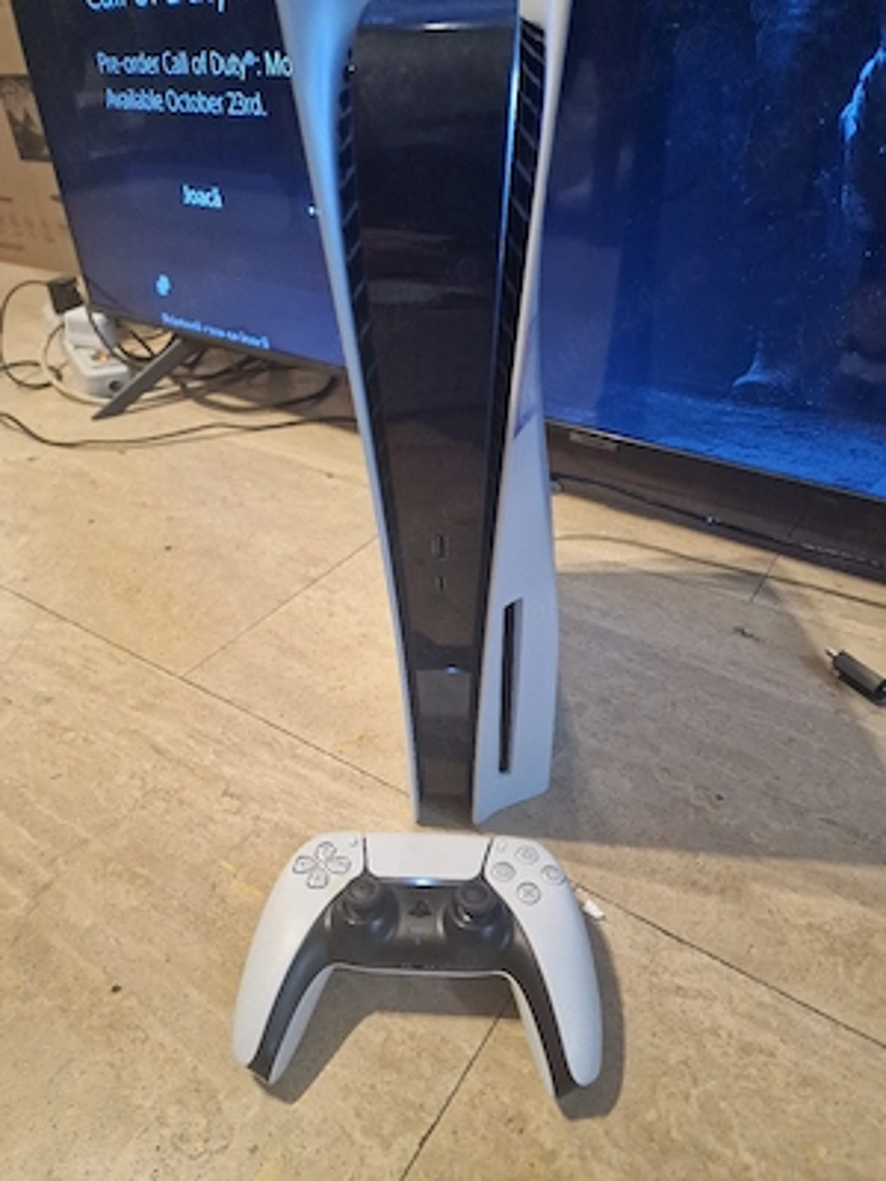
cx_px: 443
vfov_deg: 73.9
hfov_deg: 58.9
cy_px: 590
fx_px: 785
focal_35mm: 23
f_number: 1.8
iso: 125
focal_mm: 6.4
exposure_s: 1/100
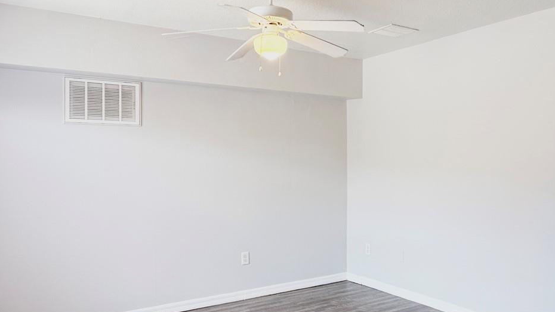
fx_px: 662
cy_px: 163
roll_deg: -0.1
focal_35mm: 45
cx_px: 343
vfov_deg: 26.5
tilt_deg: +0.3
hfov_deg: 45.1
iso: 50
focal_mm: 6.76
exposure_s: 1/135
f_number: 1.78
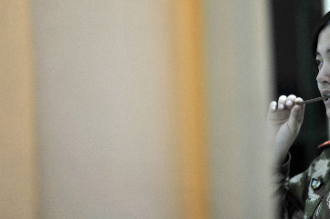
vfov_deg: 10.6
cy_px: 74
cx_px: 232
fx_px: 1182
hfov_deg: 15.8
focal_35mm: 129
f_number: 1.4
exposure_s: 1/125
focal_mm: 85
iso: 500
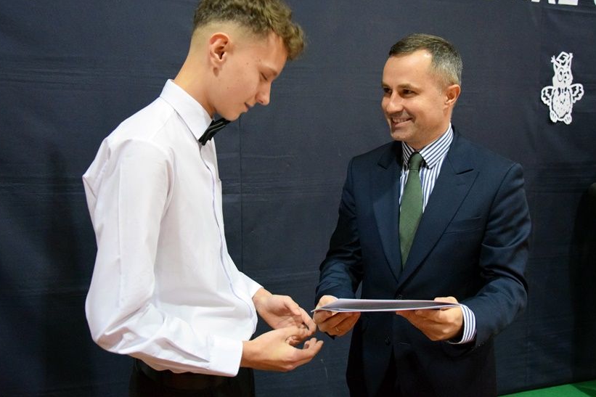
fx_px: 572
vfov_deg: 38.3
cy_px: 181
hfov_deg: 55.0
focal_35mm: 35
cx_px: 304
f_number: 3.8
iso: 3200
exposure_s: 1/80
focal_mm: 21
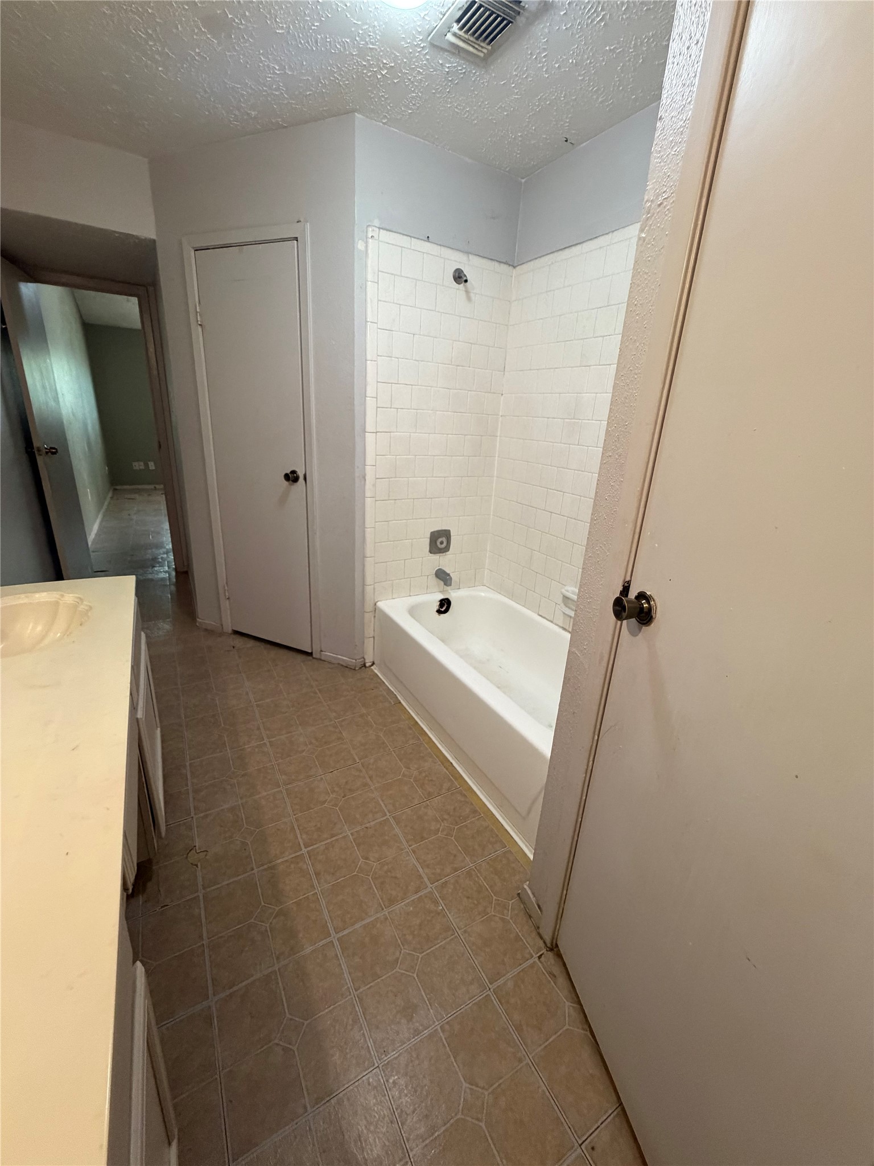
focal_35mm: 14
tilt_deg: -19.8
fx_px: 471
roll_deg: -2.8
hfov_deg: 85.7
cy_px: 583
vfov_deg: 102.1
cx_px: 437
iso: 400
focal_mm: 2.22
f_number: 2.2
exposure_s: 1/60
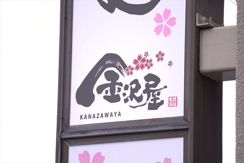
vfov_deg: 4.4
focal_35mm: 315
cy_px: 82
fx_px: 2134
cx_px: 122
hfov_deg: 6.5
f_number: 6.3
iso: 100
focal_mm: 210
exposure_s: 1/200
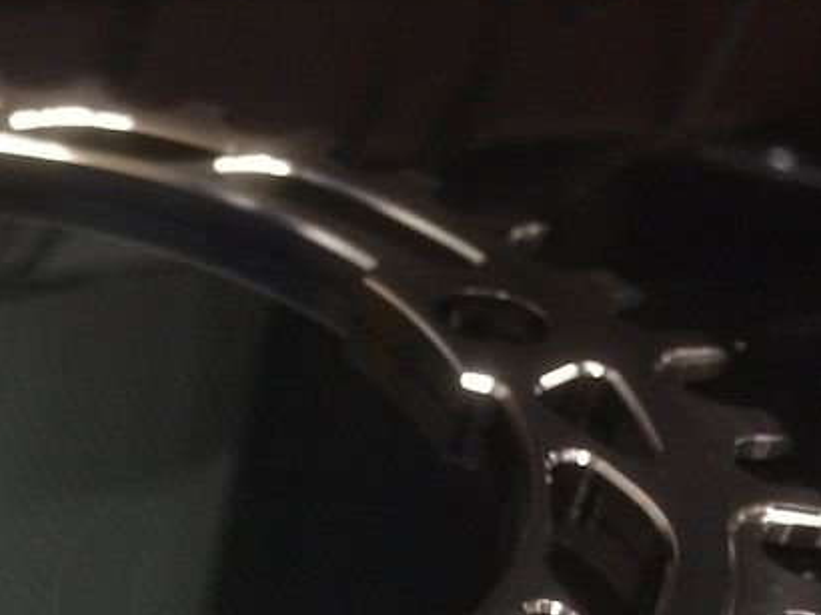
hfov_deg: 24.2
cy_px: 647
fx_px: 1778
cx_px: -98
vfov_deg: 19.0
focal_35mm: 75
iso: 320
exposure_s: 1/24
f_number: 2.2
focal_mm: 4.12
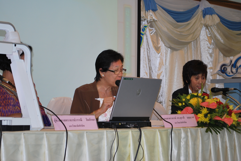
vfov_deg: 16.6
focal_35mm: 82
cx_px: 120
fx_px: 553
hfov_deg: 24.6
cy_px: 80
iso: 200
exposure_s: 1/13
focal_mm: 55
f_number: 5.6
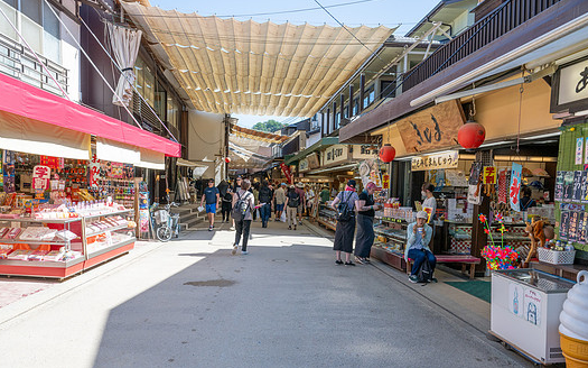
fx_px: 433
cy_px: 214
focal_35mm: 27
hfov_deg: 68.3
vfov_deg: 45.8
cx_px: 272
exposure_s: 1/320
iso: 250
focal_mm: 24
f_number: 8
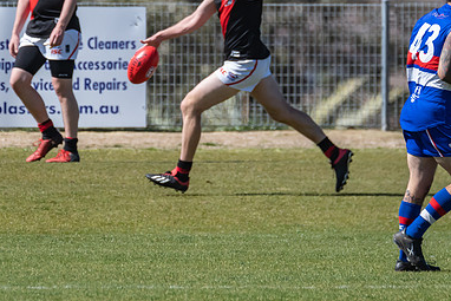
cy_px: 44
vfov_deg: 0.9
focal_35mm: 1579
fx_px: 19788
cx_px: 283
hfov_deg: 1.3
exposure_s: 1/2500
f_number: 8
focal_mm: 550
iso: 800
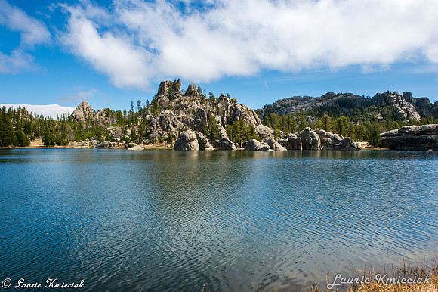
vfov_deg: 49.5
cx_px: 219
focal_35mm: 26
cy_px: 146
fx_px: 316
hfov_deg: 69.4
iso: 180
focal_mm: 26
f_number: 11
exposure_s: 1/400
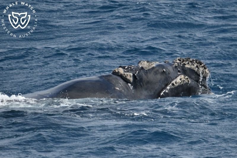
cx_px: 118
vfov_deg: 2.3
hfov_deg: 3.4
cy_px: 79
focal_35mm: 600
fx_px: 3949
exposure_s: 1/8000
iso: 1100
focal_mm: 600
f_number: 6.3
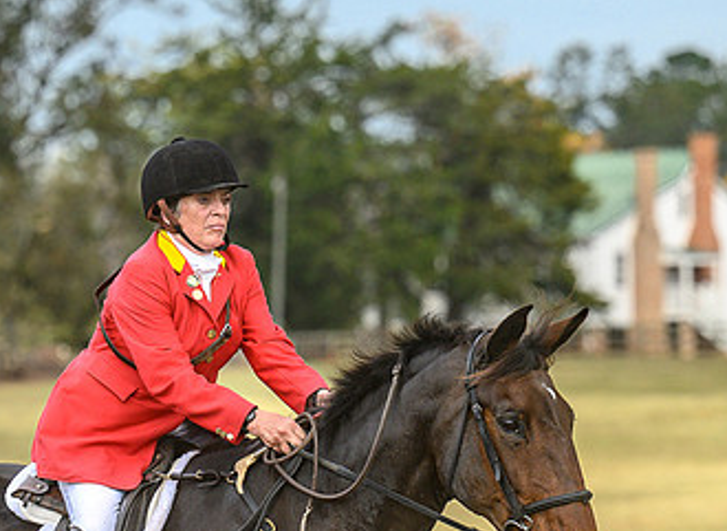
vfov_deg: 3.3
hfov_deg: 4.5
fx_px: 9300
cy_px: 486
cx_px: 27
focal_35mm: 447
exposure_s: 1/1000
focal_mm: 145
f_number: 3.5
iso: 400
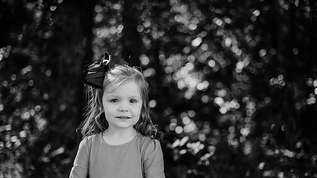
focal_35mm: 53
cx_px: 160
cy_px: 105
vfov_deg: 22.6
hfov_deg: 39.2
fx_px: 445
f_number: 2
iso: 200
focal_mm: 50
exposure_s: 1/1000
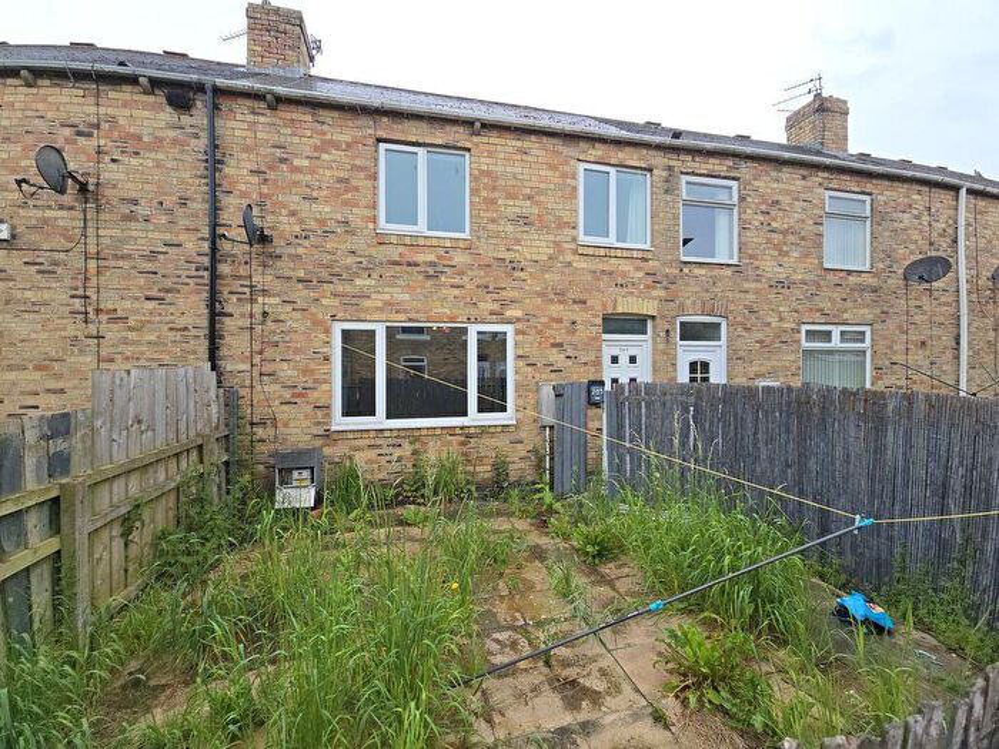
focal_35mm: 13
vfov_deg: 89.9
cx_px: 500
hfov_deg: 106.2
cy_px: 374
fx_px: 375
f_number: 2.2
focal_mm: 2.2
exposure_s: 1/331
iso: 50
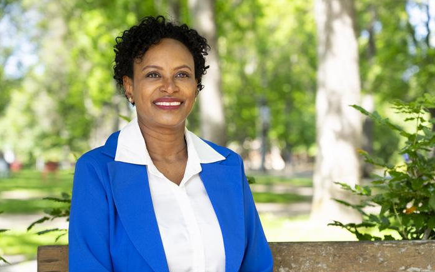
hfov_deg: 26.1
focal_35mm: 79
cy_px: 131
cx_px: 218
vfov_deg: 16.5
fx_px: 937
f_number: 4
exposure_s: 1/160
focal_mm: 77
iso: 100
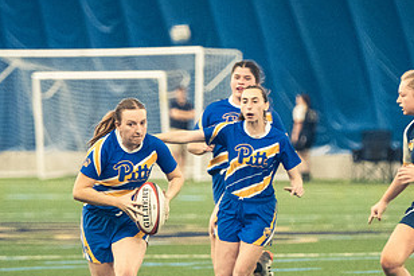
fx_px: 5666
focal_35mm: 493
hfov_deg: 4.2
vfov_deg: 2.8
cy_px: 211
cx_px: 292
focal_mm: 175
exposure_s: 1/500
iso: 12800
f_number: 2.8
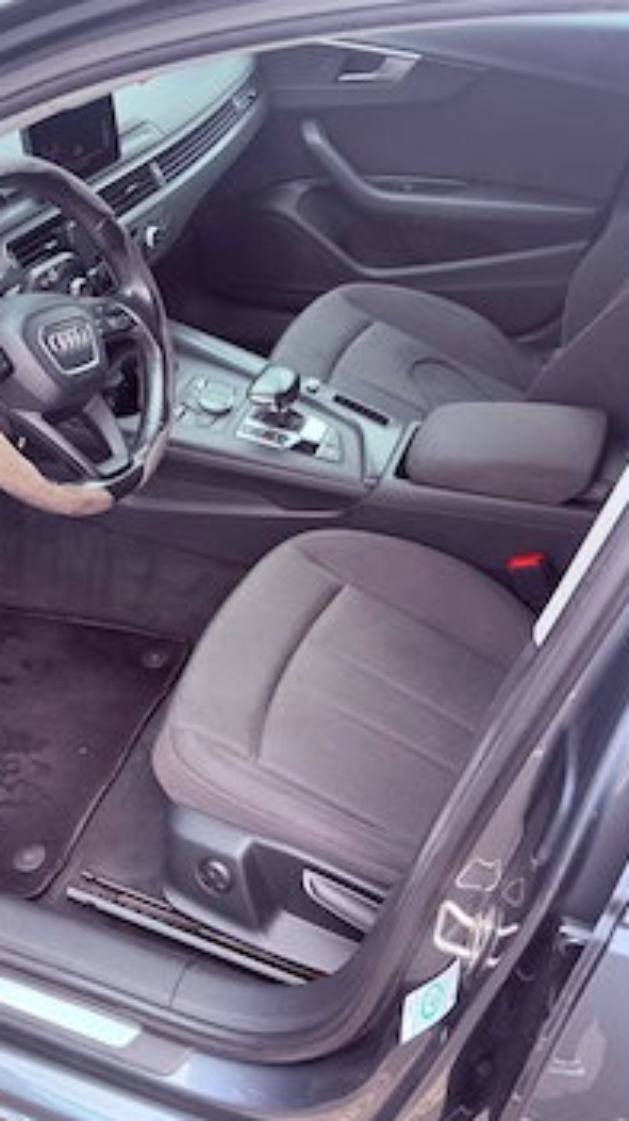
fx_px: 1069
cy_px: 527
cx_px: 230
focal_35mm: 36
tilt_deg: -37.5
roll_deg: +3.6
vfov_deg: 55.3
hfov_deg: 32.6
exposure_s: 1/77
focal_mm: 5.96
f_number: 1.6
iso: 80
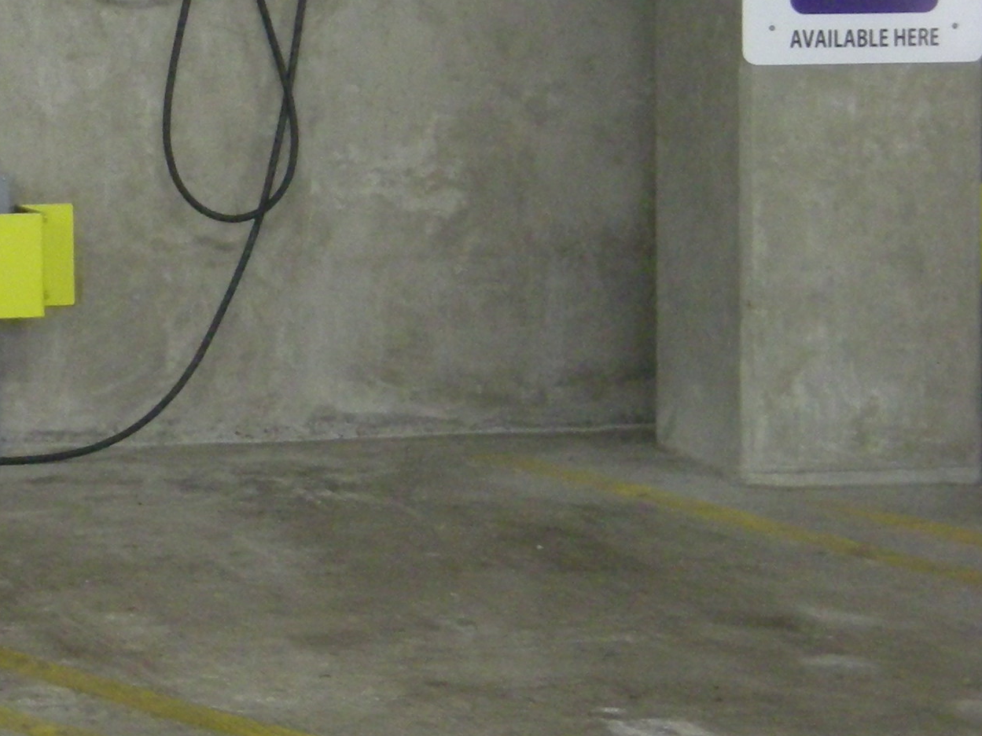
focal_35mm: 187
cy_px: -135
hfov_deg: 10.4
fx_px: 5303
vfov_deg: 7.9
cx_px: -166
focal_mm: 12.3
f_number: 3.9
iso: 400
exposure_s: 1/29.1
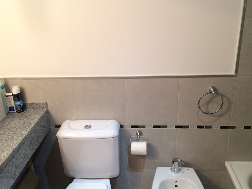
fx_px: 262
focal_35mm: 36
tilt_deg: -21.6
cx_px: 121
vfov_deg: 39.7
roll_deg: +1.0
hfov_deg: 51.3
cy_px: 99
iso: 125
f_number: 2.2
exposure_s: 1/33
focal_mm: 4.15
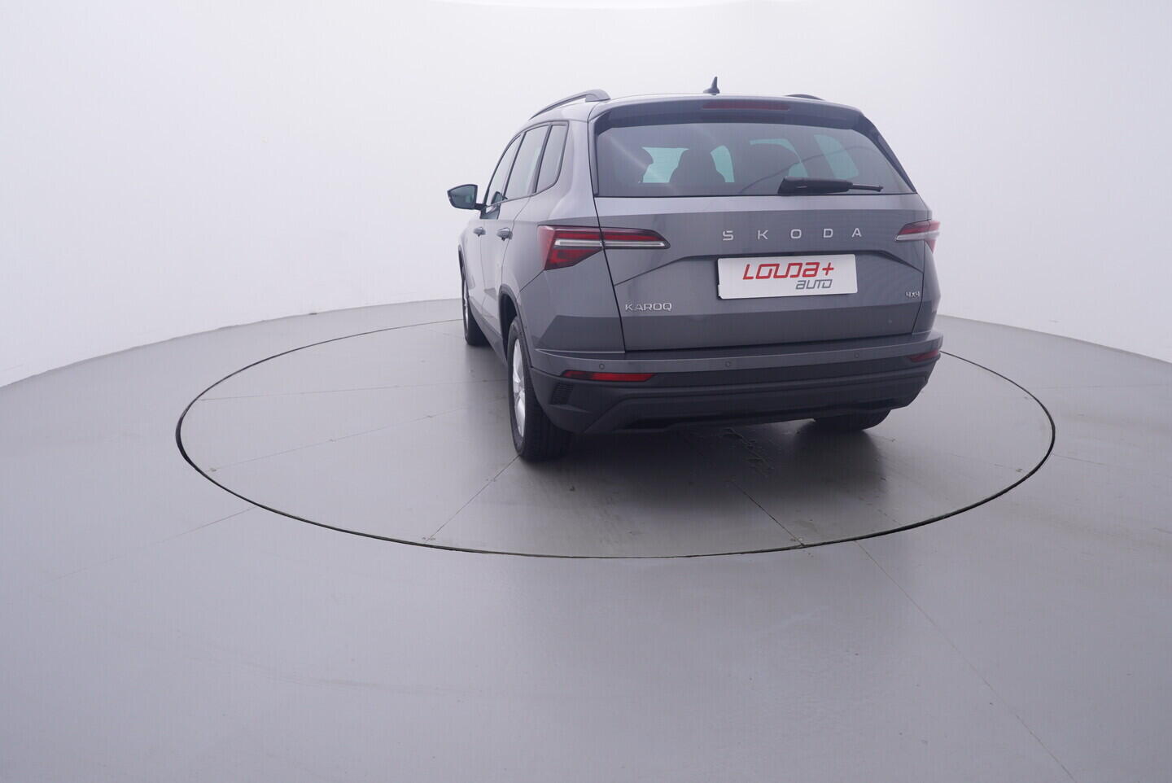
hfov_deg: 77.3
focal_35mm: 22
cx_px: 586
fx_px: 733
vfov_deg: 56.2
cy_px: 392
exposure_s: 1/80
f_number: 5
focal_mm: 15
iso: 200
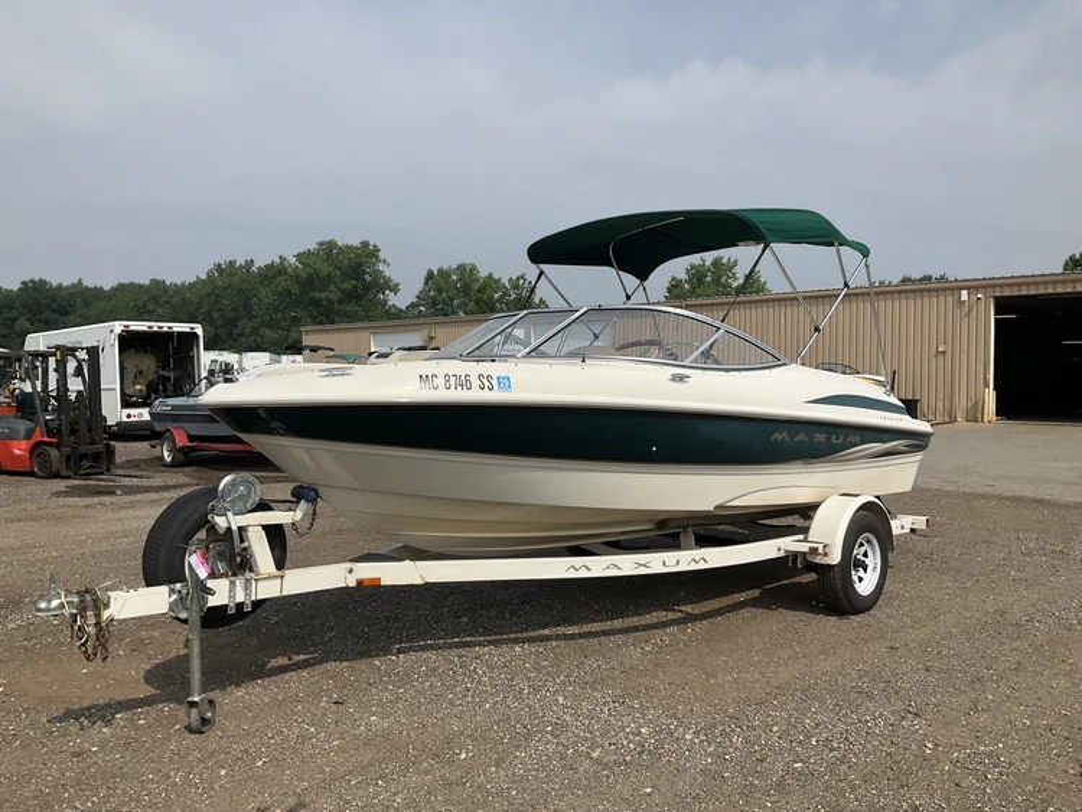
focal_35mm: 29
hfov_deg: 61.6
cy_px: 406
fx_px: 907
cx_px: 541
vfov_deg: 48.3
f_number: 1.8
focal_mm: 3
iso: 25
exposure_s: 1/2959
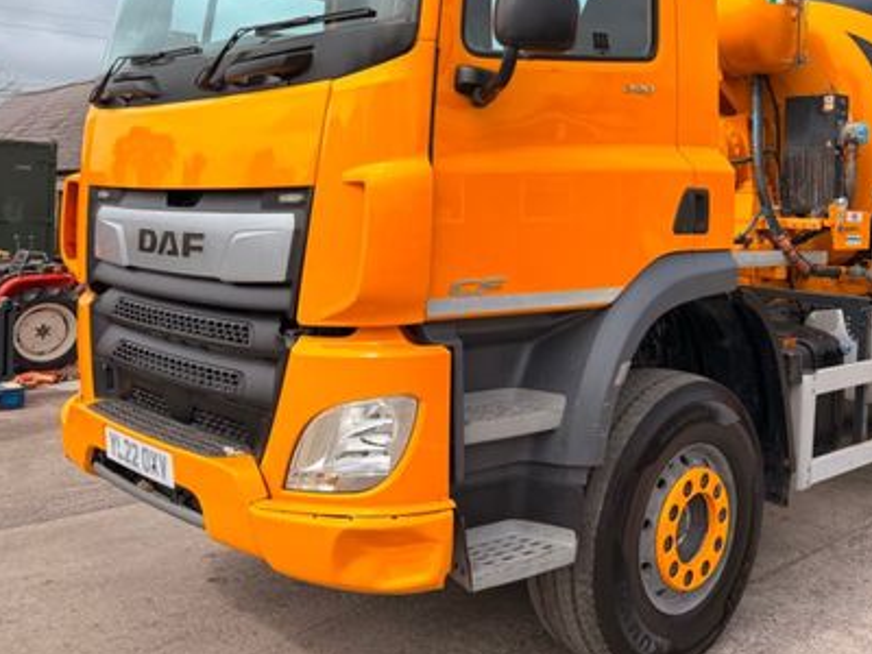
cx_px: 647
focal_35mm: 36
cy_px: 181
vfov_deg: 38.8
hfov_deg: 49.4
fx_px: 907
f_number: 1.78
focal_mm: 6.76
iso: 100
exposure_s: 1/2703
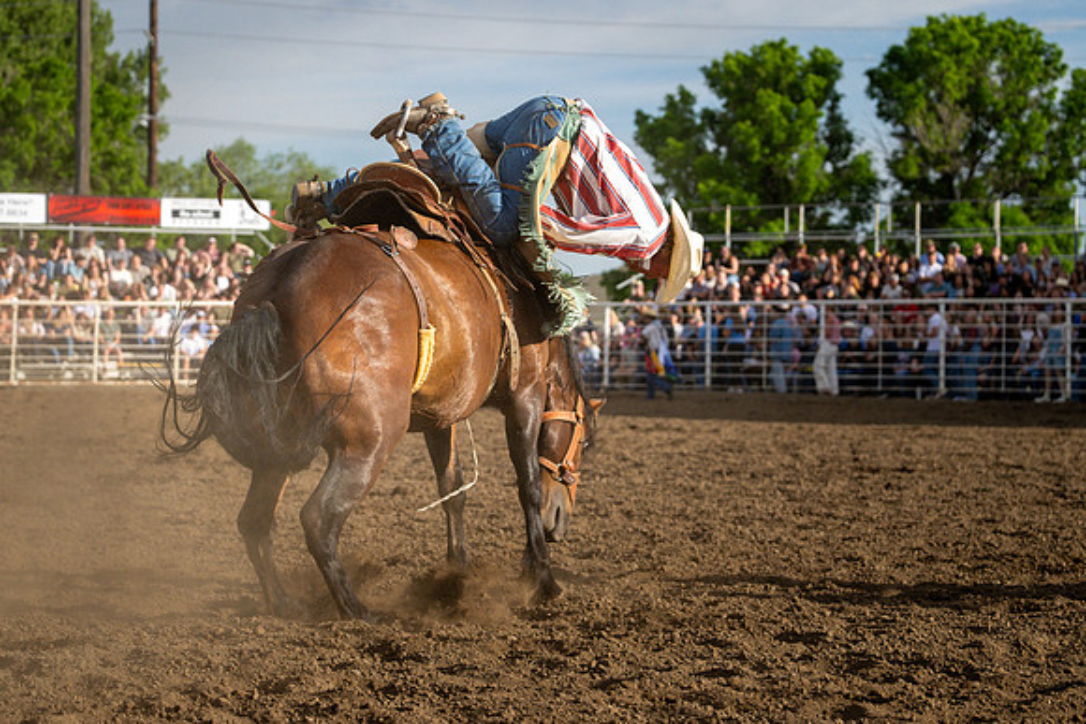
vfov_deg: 14.5
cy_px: 307
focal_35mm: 94
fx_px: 2847
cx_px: 522
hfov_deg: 21.6
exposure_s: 1/10000
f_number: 3.5
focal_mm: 70
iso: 800
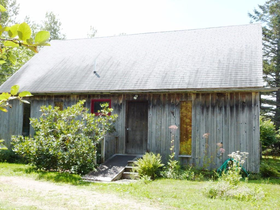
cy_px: 105
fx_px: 324
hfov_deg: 46.8
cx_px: 140
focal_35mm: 40
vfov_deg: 36.0
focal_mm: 7.1
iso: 125
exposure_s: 1/500
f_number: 3.1
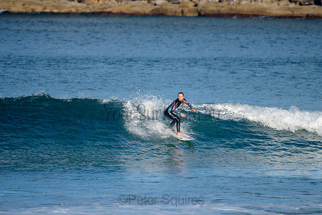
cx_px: 165
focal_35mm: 613
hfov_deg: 3.4
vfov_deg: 2.2
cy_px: 105
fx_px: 5487
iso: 180
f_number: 5.6
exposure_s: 1/2000
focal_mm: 500
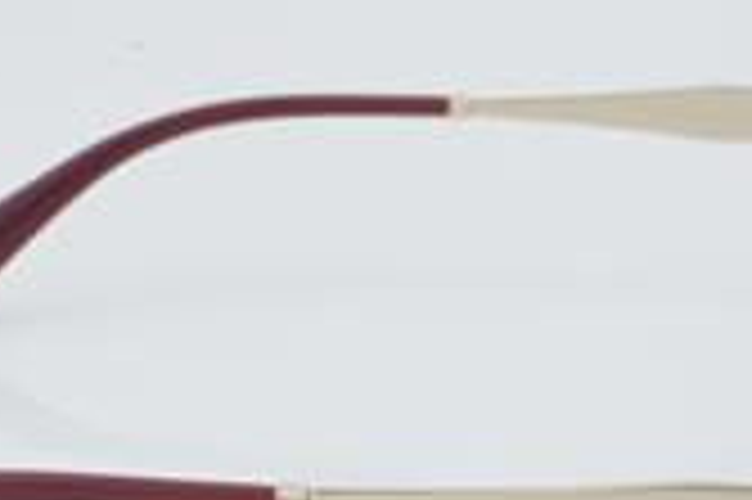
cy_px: 383
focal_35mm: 180
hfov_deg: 11.4
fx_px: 3756
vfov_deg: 7.6
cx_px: 468
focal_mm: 50
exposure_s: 1/3
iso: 100
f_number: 32
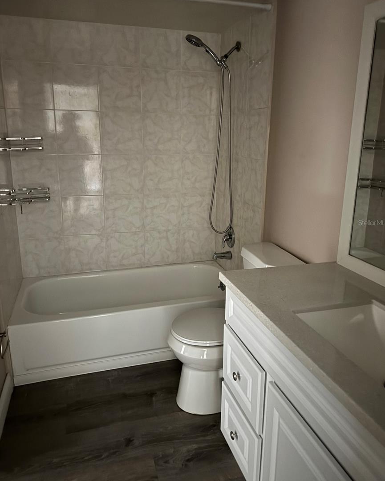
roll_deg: +0.8
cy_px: 222
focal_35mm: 26
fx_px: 370
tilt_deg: -12.0
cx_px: 190
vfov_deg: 65.9
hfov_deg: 54.9
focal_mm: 6.76
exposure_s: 1/10
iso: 1000
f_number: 1.78
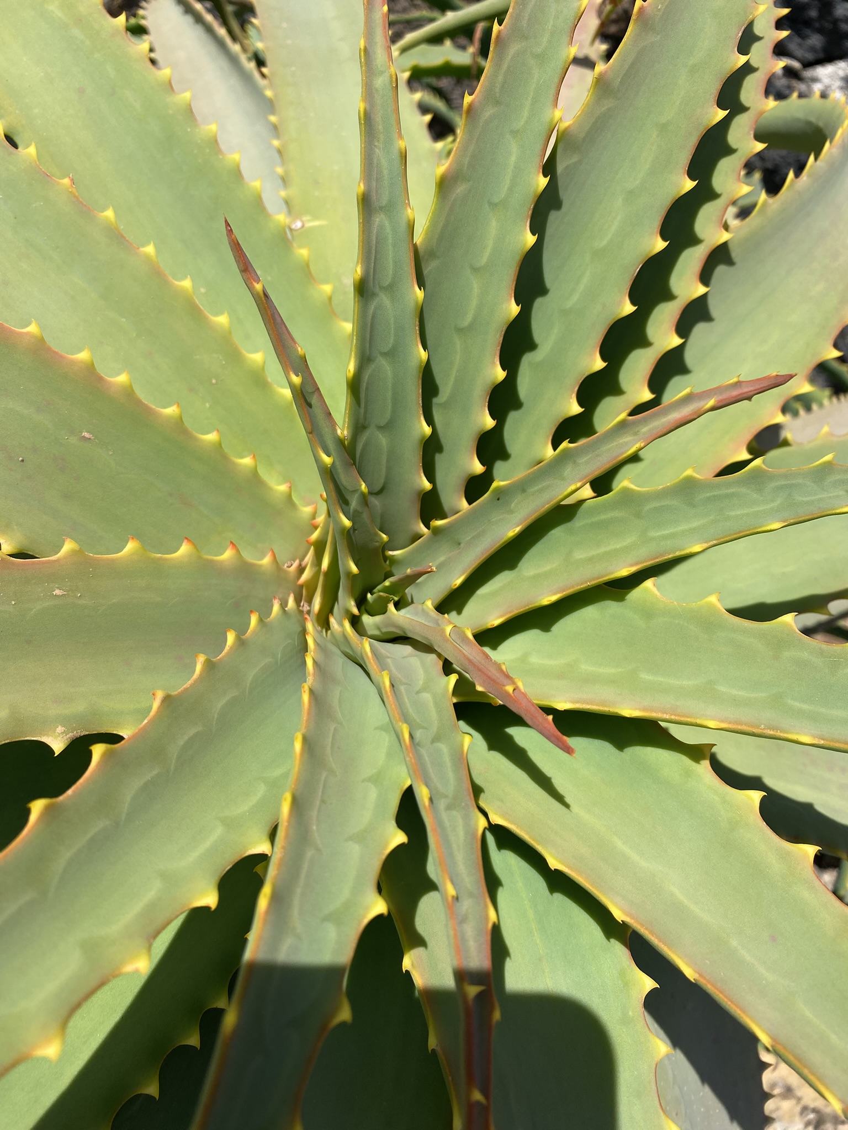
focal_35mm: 26
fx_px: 849
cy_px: 565
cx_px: 424
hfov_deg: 53.1
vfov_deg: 67.3
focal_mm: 4.25
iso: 32
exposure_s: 1/3401
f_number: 1.8
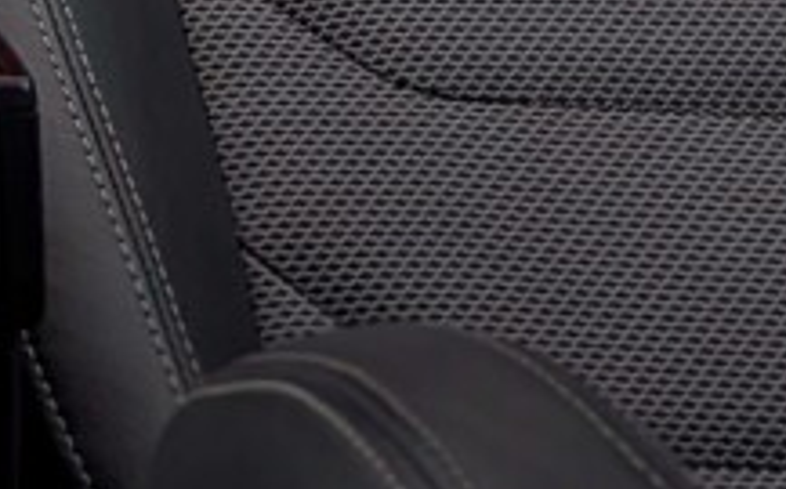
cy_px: -1583
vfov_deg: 5.8
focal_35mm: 188
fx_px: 4022
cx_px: -609
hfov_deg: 10.5
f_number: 1.7
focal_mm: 4.53
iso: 31
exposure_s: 1/170
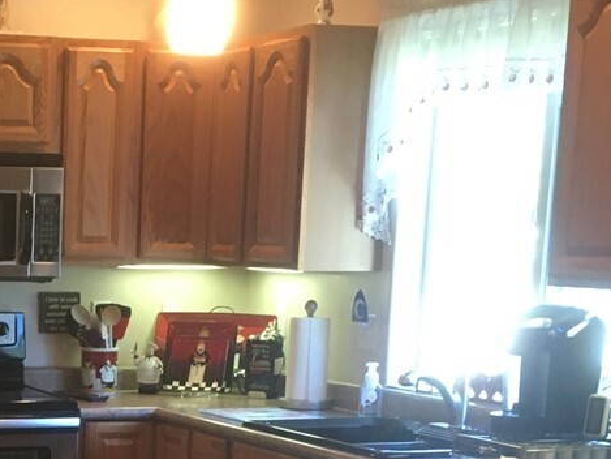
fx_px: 1748
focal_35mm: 99
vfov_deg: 14.3
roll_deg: -0.8
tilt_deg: -13.2
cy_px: 617
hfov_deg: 19.2
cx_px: -26
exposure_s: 1/30
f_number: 2.2
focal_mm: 4.15
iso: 100
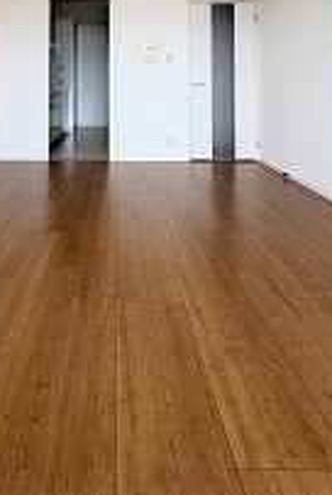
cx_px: 109
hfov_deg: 48.8
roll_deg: -0.6
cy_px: 77
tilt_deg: +1.4
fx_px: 358
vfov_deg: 61.5
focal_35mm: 26
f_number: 2.2
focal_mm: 2.22
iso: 100
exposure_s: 1/100
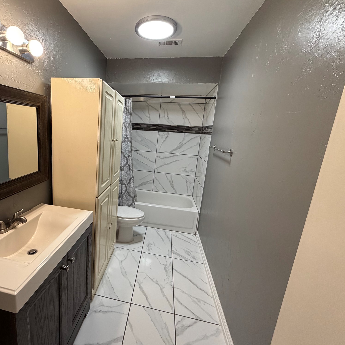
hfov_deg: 82.1
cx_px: 125
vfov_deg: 84.0
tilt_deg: -12.1
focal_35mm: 17
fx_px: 192
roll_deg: -3.5
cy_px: 171
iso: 320
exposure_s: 1/120
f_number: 2.2
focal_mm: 2.22
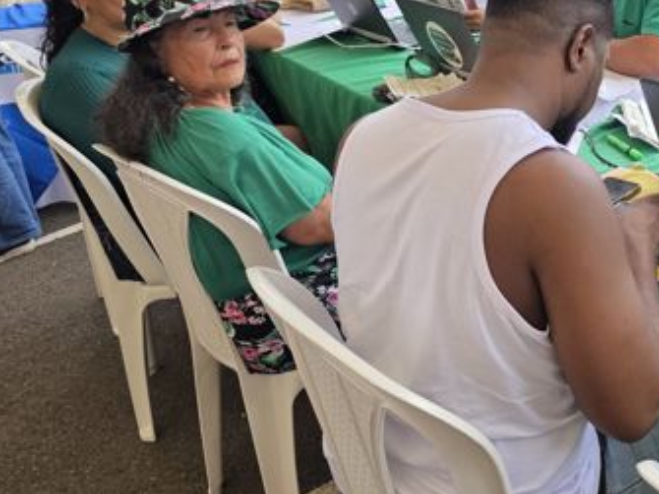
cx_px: 590
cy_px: 124
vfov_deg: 32.2
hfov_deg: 39.9
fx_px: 837
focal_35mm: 44
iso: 25
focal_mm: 6.3
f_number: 1.7
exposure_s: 1/359
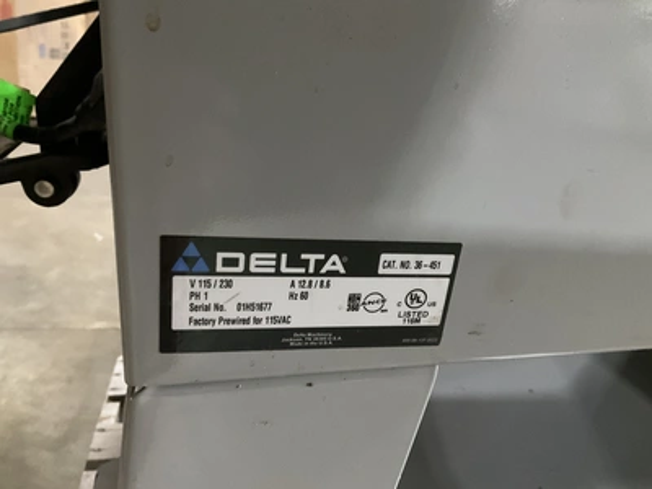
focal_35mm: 29
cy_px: 244
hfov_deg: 61.7
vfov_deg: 48.2
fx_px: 546
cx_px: 326
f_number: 1.8
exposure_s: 1/24
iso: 500
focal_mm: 3
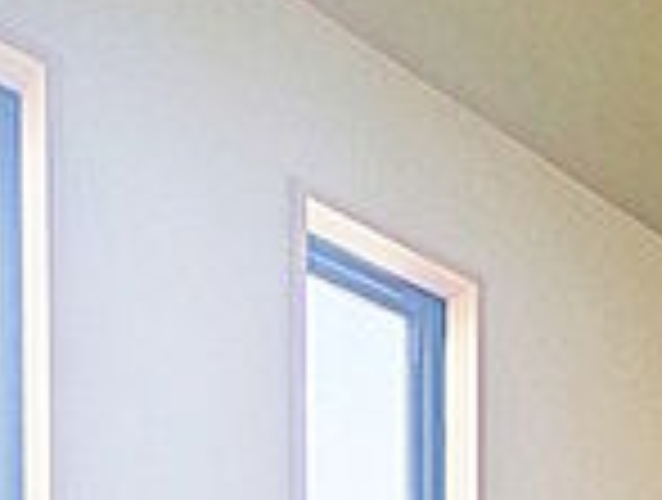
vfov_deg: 19.6
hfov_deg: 30.2
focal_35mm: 57
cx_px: 730
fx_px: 1093
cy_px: 883
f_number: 2.2
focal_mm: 1.83
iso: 48
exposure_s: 1/590
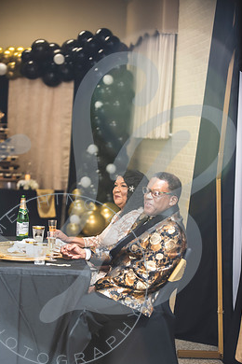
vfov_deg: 18.1
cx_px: 103
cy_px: 209
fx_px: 1139
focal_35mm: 113
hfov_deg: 12.1
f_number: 2.8
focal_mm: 98
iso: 1600
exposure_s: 1/250
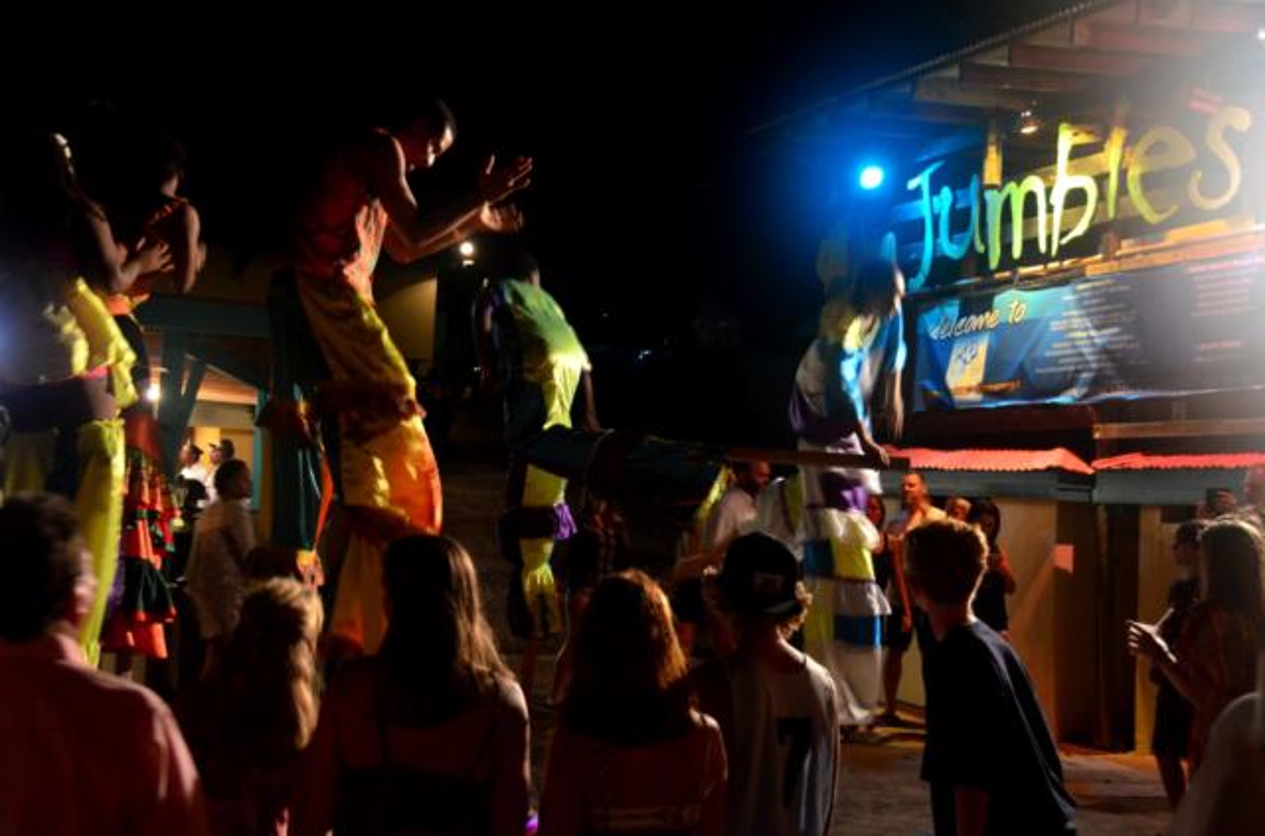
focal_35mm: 52
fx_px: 1840
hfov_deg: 37.9
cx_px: 632
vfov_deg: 25.6
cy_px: 418
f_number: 4.2
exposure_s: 1/20
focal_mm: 35
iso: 2500
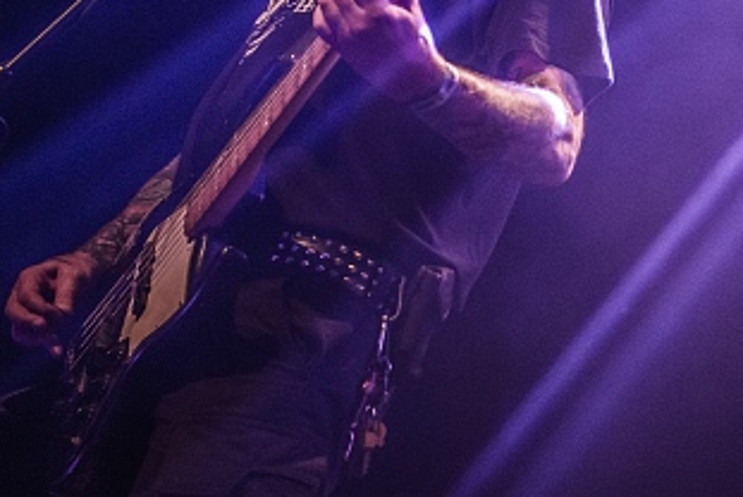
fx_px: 3347
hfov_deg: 12.5
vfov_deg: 8.4
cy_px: -56
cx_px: 729
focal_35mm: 162
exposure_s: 1/80
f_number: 2.8
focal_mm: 70
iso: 4000
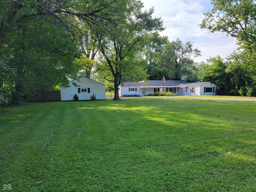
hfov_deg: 71.6
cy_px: 96
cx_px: 128
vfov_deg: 56.8
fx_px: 177
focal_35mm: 24
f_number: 1.8
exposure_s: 1/152
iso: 16
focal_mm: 6.7
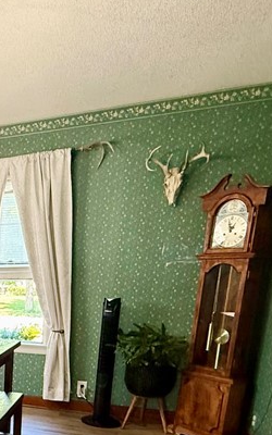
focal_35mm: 38
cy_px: 371
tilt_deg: -11.7
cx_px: -107
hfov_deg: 26.7
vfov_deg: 47.6
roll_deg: +0.8
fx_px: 451
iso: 500
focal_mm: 2.22
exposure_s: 1/120
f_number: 2.2
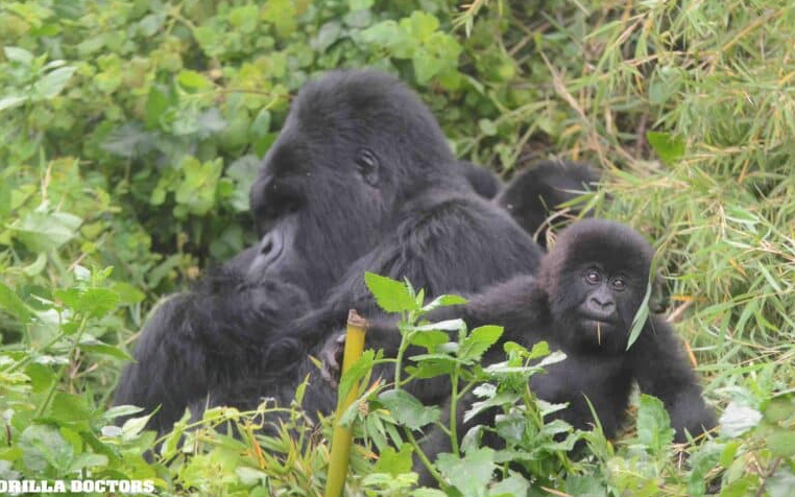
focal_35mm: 157
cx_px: 382
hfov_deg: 13.3
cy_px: 236
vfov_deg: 8.4
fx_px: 3401
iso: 1600
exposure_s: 1/640
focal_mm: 98
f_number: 4.8
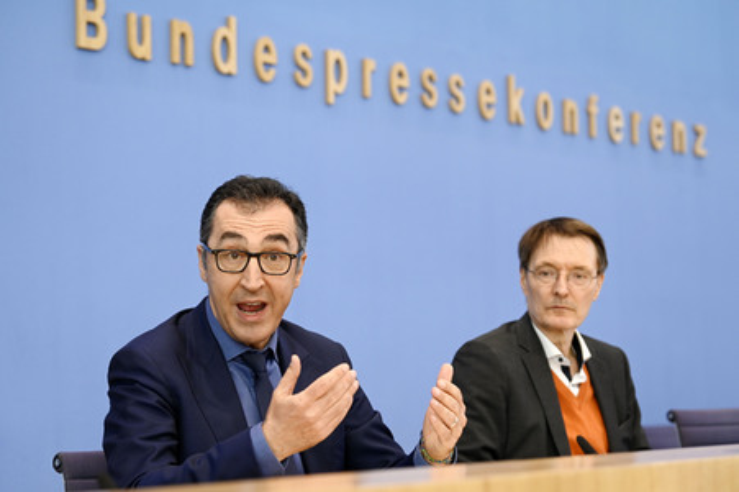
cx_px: 370
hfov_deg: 24.8
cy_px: 246
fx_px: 1682
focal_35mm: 82
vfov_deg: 16.6
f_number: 4
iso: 2000
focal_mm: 82
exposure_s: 1/1000
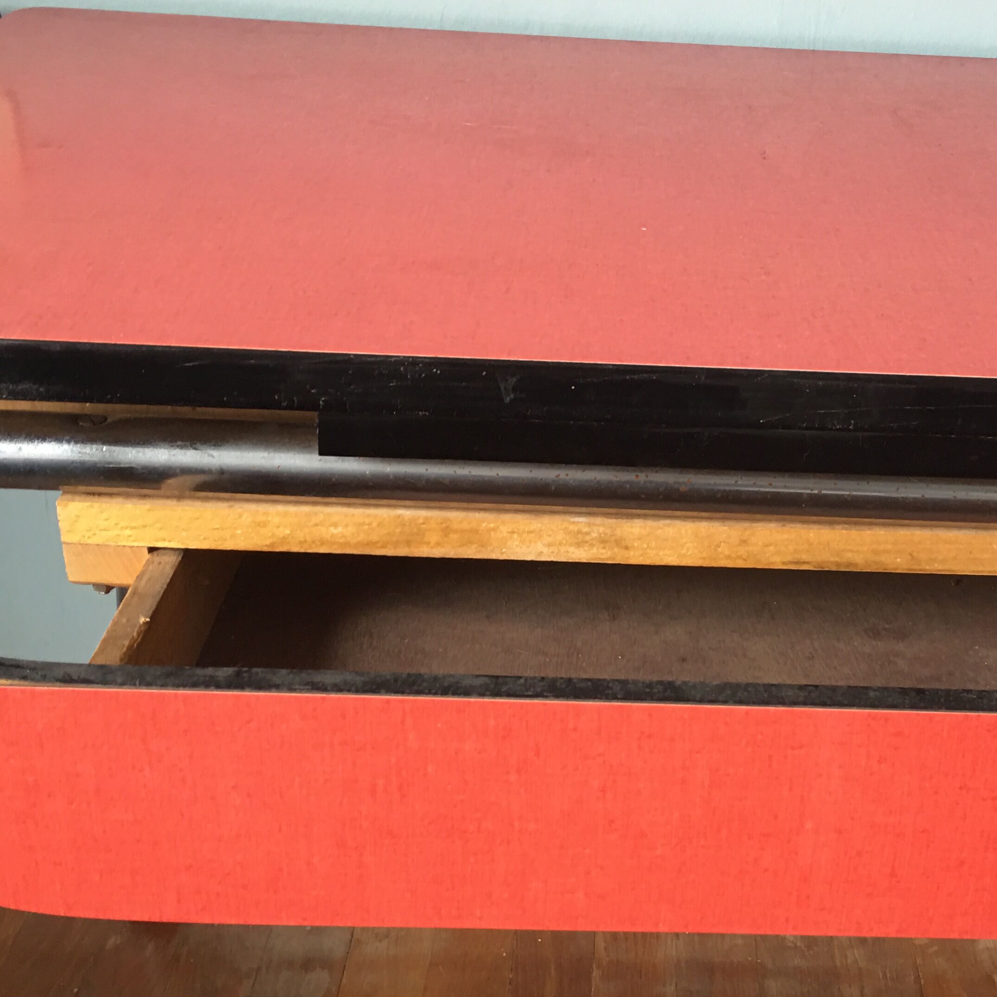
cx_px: 697
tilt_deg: -26.9
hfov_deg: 34.9
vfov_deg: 35.3
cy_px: 584
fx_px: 1564
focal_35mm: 48
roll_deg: -3.8
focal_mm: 4.15
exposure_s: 1/17
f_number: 2.2
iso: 50
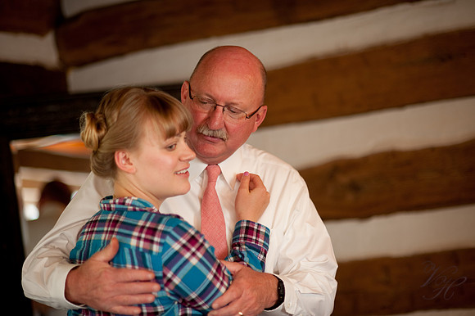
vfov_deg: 16.1
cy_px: 158
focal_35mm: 85
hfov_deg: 23.9
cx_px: 238
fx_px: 1121
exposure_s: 1/125
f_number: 1.8
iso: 200
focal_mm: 85
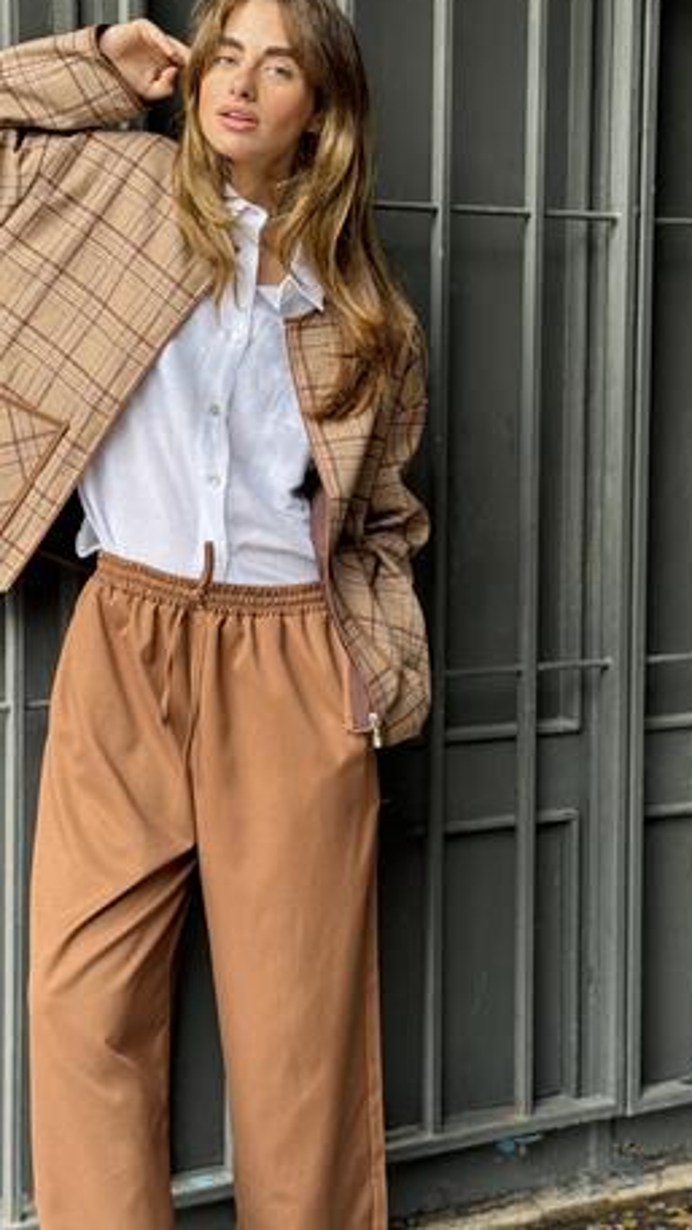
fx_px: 1990
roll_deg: -0.1
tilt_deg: -3.8
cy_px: 526
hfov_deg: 19.7
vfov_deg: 34.3
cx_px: 277
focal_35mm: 61
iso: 50
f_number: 1.78
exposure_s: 1/121
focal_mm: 6.76
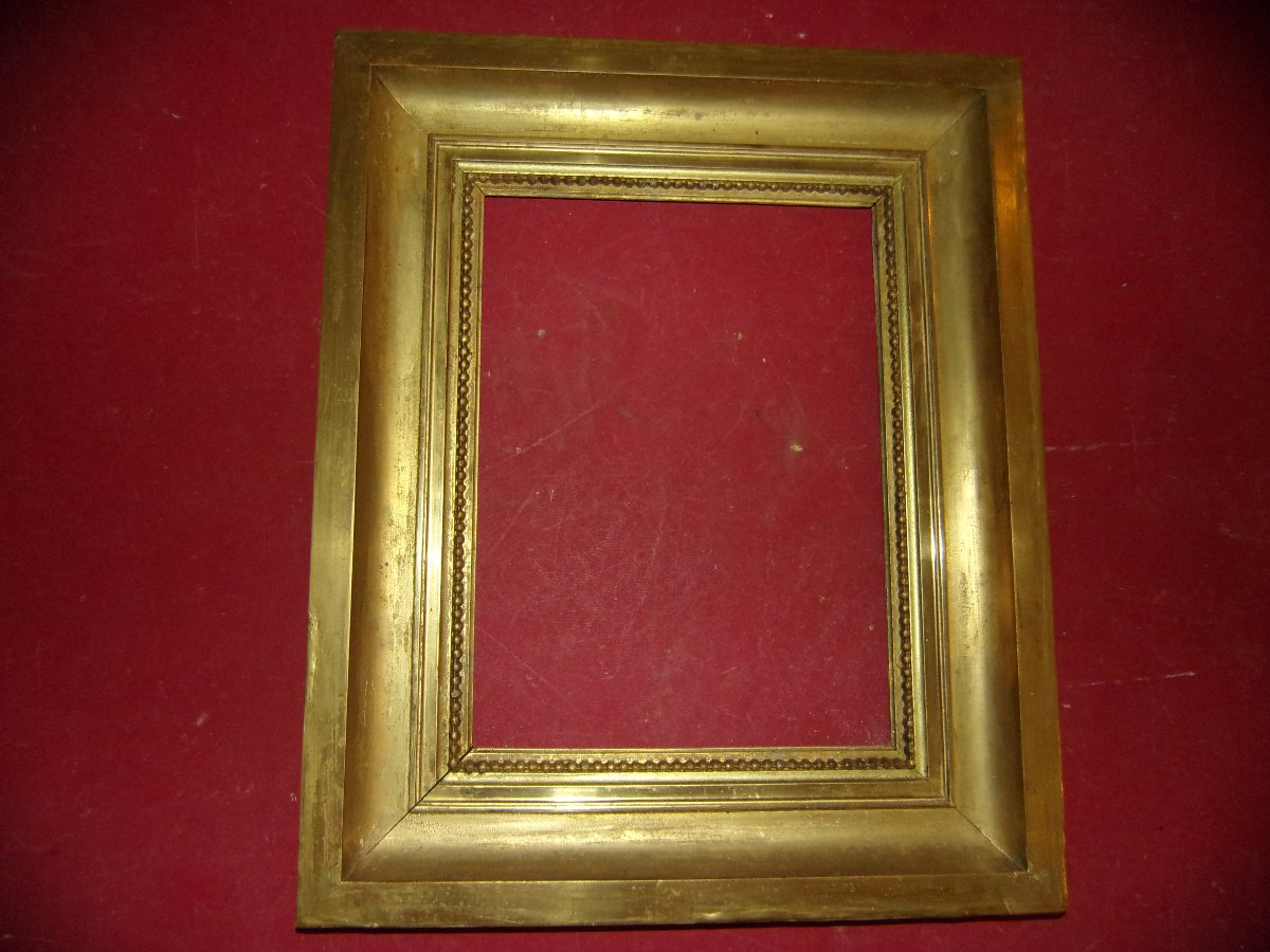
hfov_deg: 69.4
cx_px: 635
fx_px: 917
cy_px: 476
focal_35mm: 25
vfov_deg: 54.9
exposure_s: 1/34
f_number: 3.5
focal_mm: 4.5
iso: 200
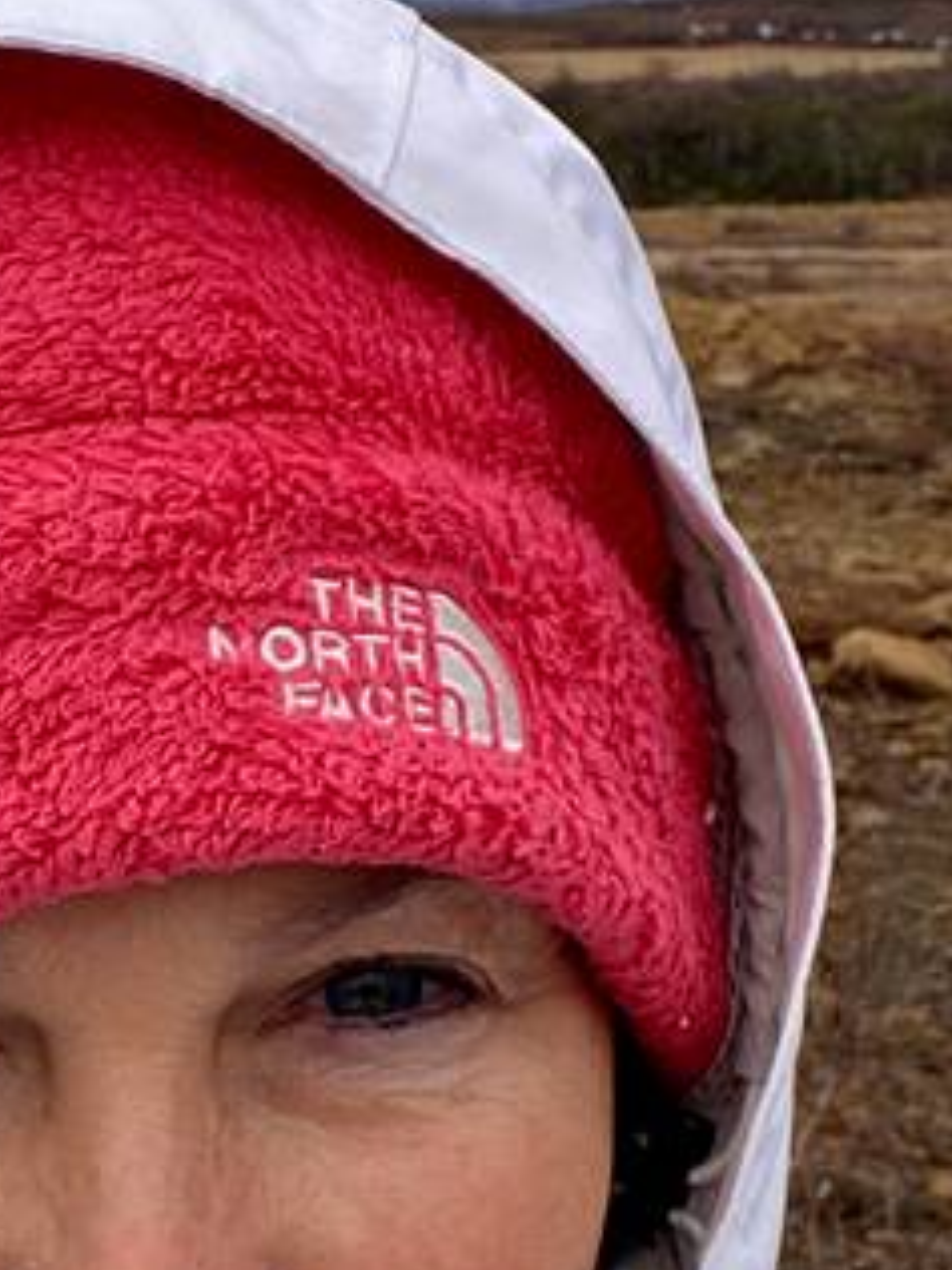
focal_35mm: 91
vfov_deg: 21.5
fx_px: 3337
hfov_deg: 15.9
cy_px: 748
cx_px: -28
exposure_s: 1/667
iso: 25
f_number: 2.2
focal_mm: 2.71
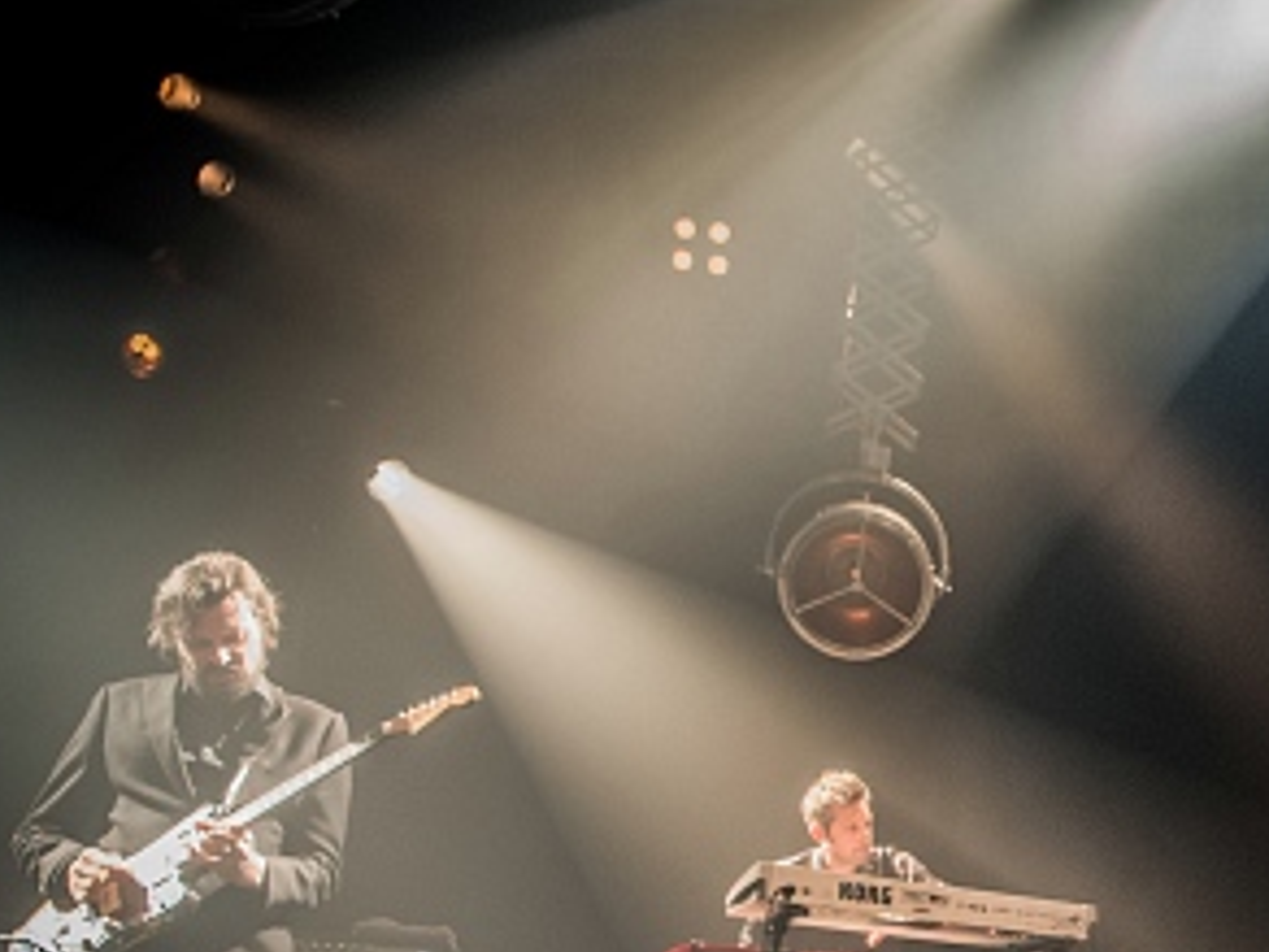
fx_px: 2090
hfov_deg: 30.0
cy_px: 832
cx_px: 1430
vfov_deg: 25.0
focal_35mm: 57
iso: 2500
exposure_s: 1/100
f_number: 2.8
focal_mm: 24
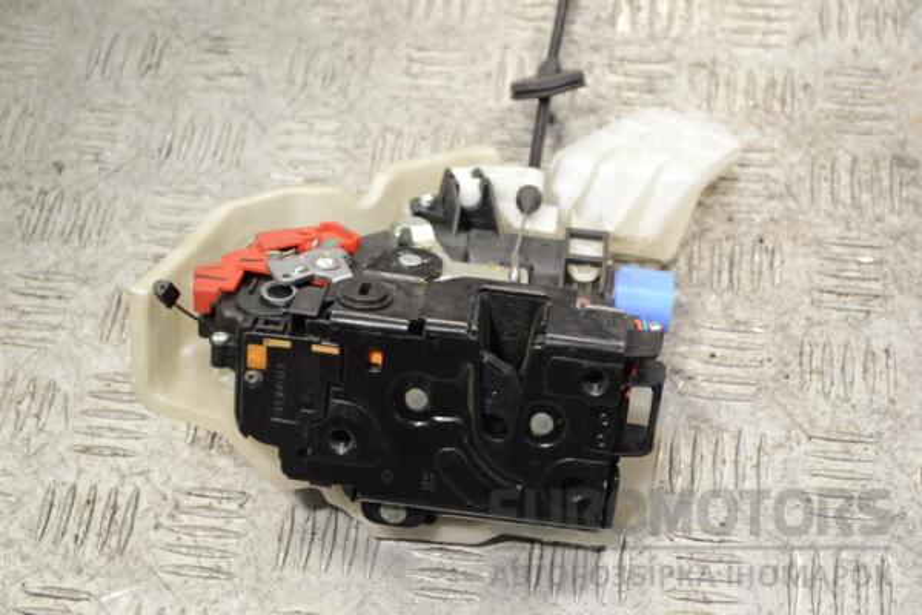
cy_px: 308
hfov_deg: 29.9
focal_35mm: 68
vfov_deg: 20.2
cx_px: 461
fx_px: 1729
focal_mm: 45
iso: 250
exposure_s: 1/30
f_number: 5.3
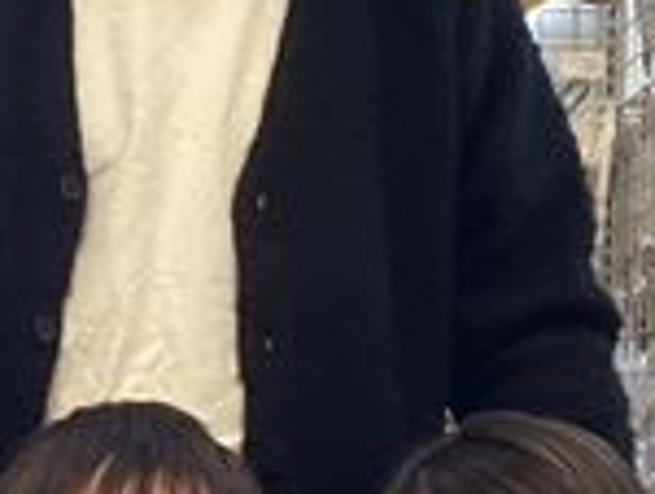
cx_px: 140
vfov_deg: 12.0
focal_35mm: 124
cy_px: 372
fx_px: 2350
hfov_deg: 15.8
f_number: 2.4
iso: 80
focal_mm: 3.3
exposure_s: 1/50
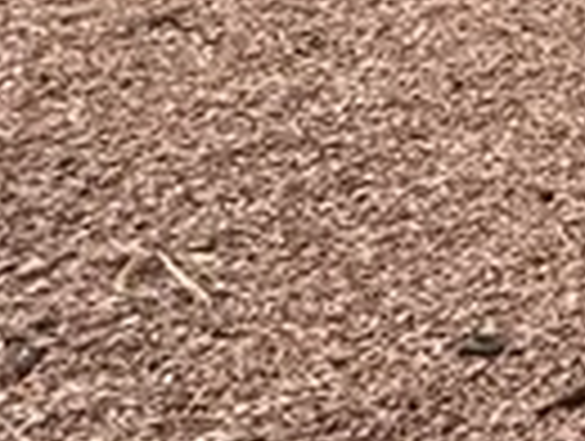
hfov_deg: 12.1
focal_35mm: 110
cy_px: -328
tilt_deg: -10.4
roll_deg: -3.3
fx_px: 1862
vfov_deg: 12.4
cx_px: 1602
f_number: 2.2
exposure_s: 1/830
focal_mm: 2.22
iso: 50
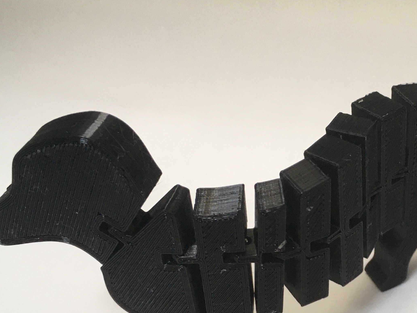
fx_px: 687
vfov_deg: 25.4
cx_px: 341
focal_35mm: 57
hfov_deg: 32.7
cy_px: 227
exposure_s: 1/30
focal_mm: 4.15
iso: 32
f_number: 2.2
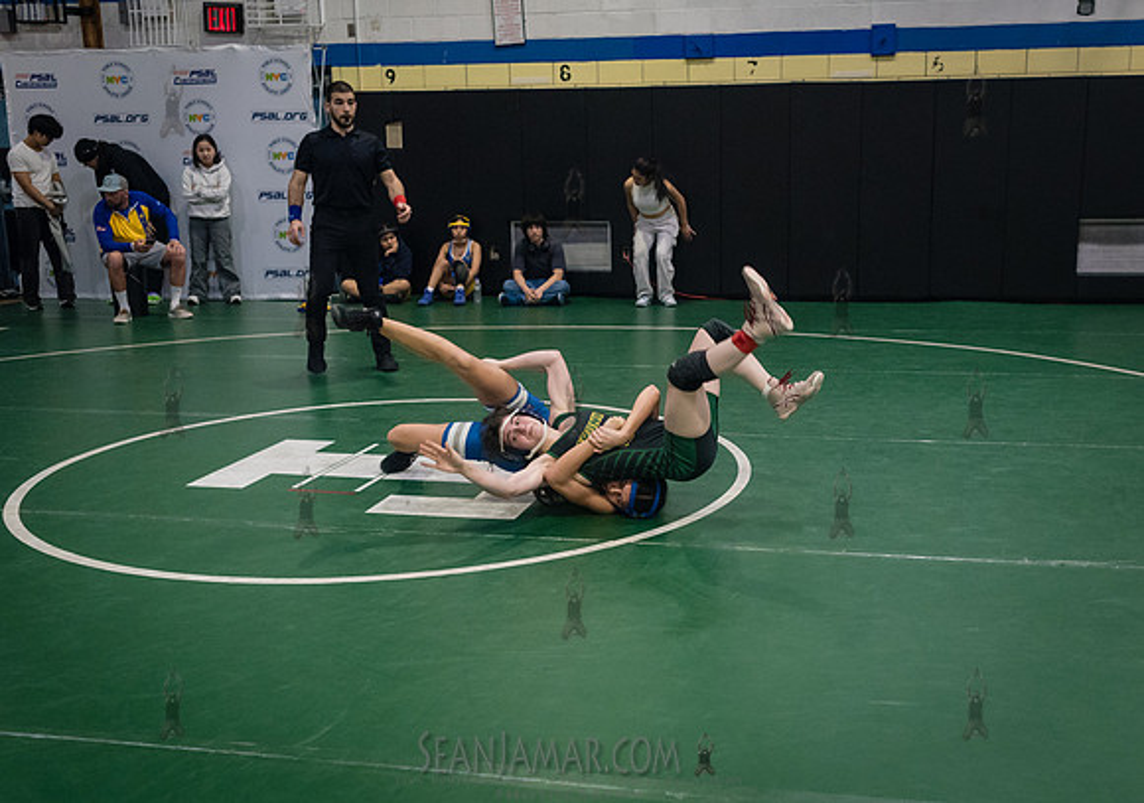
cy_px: 438
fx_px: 1301
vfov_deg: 34.3
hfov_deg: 47.3
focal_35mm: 40
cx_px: 661
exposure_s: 1/400
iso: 5000
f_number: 3.2
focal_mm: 35
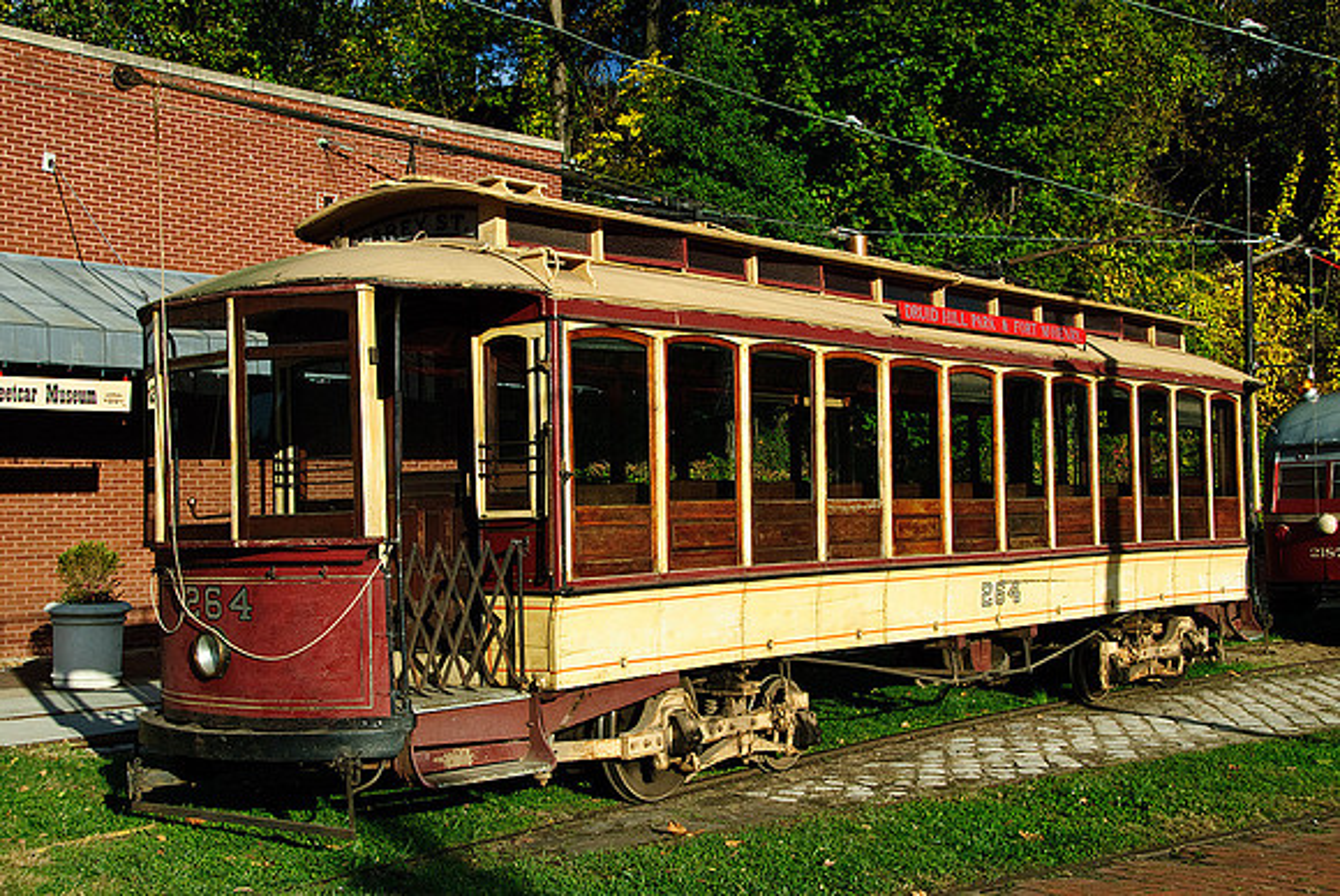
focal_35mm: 44
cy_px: 448
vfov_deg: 30.9
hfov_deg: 44.9
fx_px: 1621
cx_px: 670
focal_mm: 29
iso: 400
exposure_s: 1/400
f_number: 8
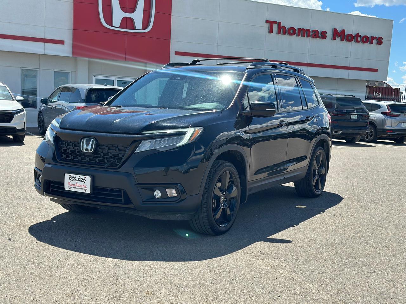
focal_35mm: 48
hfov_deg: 39.7
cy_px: 152
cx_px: 203
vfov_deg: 30.3
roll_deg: -2.4
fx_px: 563
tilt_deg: -4.4
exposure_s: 1/3876
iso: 100
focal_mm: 6.86
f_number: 1.78
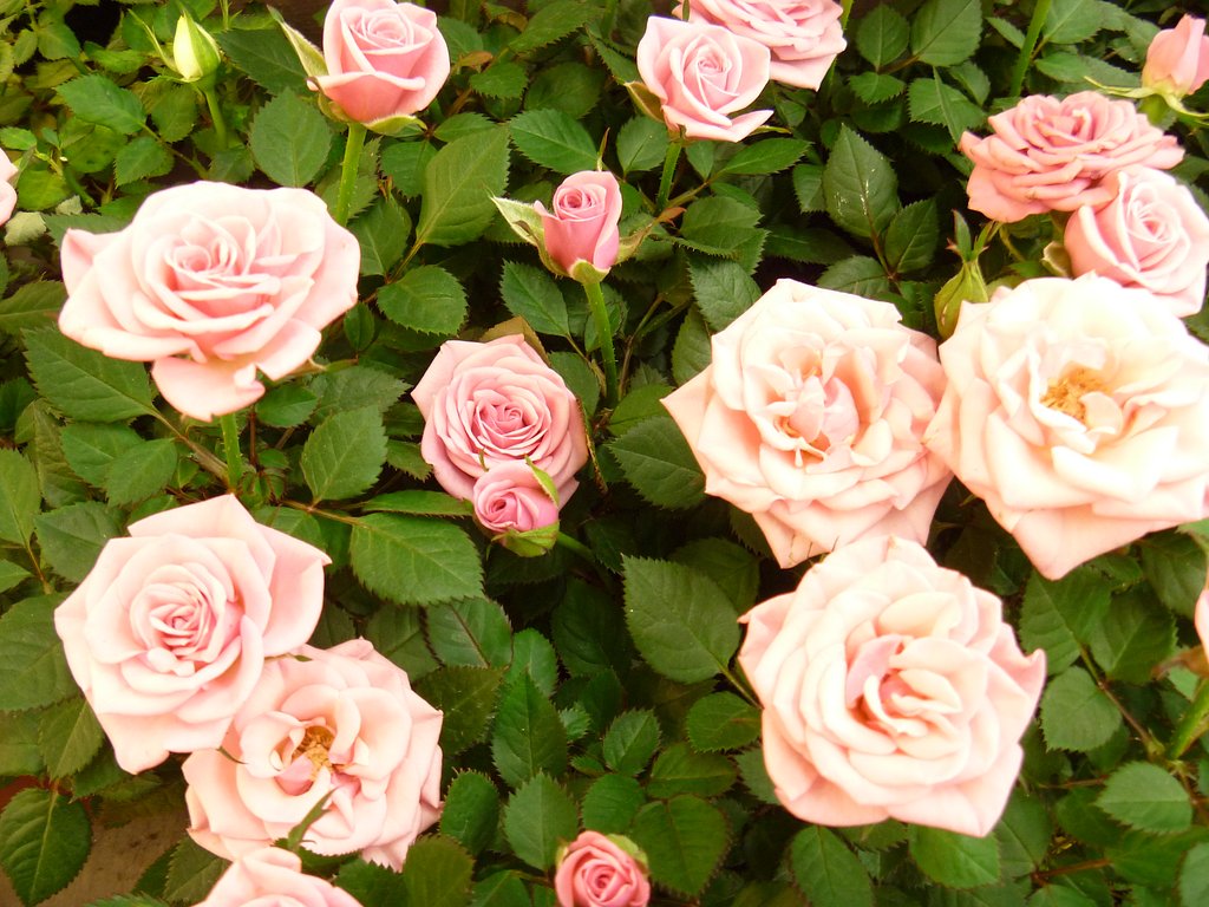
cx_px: 604
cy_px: 454
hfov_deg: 52.6
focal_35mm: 35
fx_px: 1222
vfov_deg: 40.7
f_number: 3.5
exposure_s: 1/13
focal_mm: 6.3
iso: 200
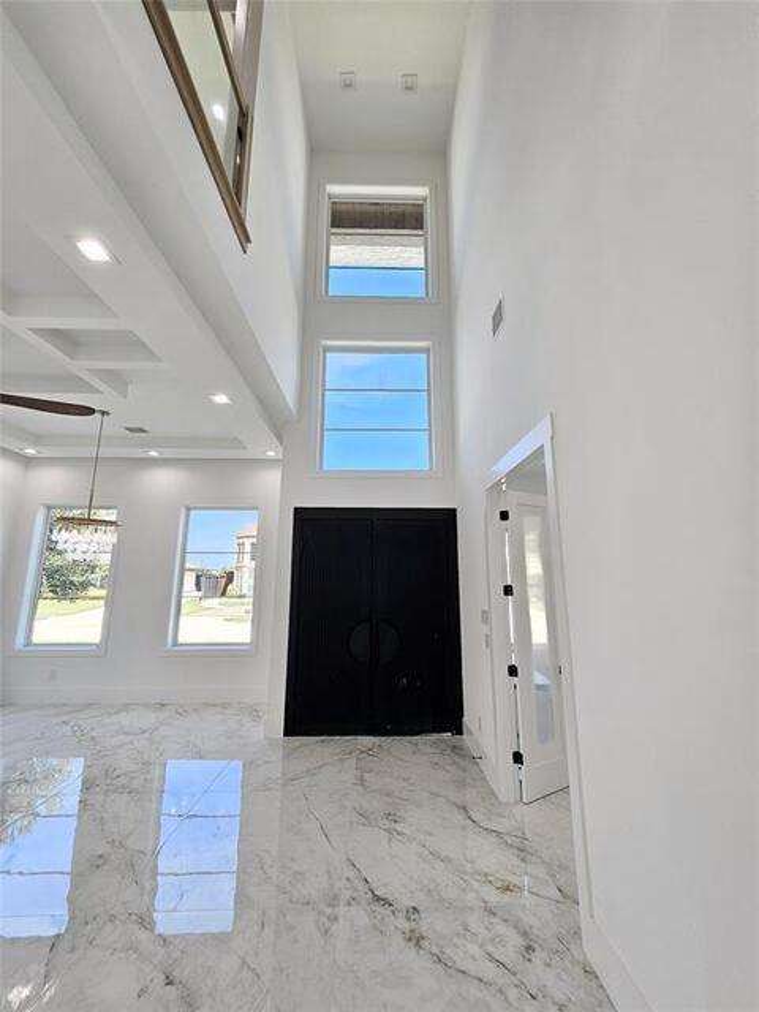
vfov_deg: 106.2
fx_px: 380
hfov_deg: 89.9
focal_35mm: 13
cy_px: 506
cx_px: 380
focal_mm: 1.74
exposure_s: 1/120
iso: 32
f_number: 2.2
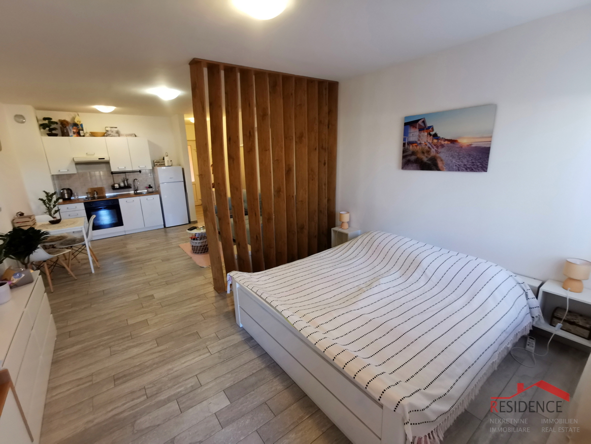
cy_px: 222
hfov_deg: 94.5
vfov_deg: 78.1
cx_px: 296
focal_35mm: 16
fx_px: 273
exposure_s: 1/30
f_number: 2.2
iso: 200
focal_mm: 2.35
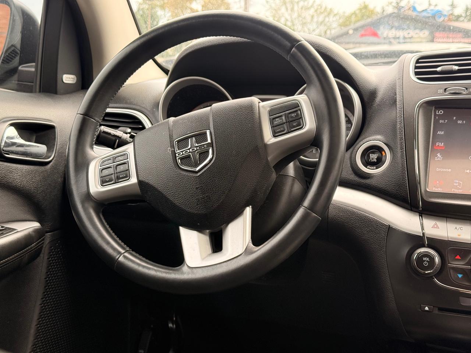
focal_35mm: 48
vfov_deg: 30.3
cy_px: 176
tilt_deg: -8.6
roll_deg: -1.2
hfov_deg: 39.7
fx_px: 653
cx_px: 236
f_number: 1.78
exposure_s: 1/179
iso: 125
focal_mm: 6.76
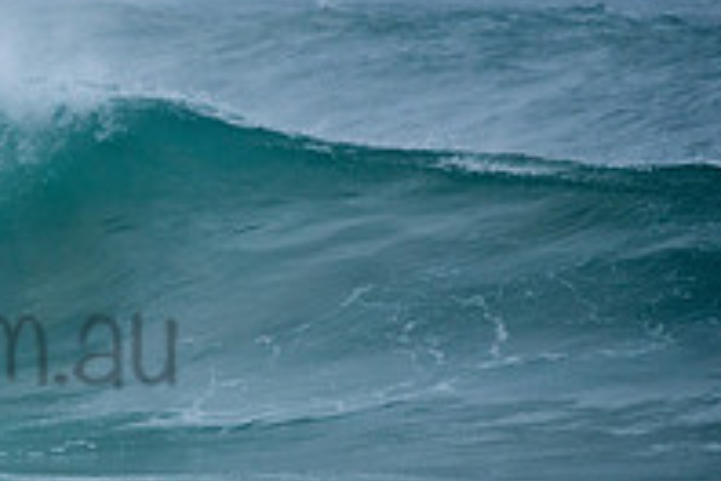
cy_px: 301
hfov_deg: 1.4
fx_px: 29278
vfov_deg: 0.9
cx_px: -208
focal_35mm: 1462
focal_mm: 500
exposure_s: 1/1000
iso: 180
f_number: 5.6
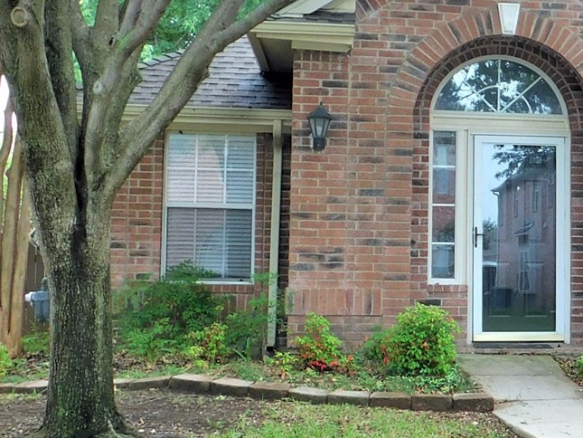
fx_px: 1230
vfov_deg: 20.2
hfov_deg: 25.3
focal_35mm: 73
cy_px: 220
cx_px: 591
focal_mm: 4
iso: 125
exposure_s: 1/200
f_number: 3
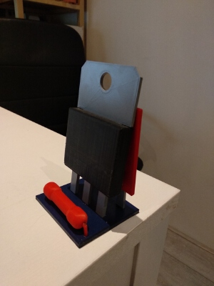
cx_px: 107
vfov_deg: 67.3
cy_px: 143
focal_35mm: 26
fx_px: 214
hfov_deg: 53.1
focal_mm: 3.81
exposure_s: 1/17
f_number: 2.2
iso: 800
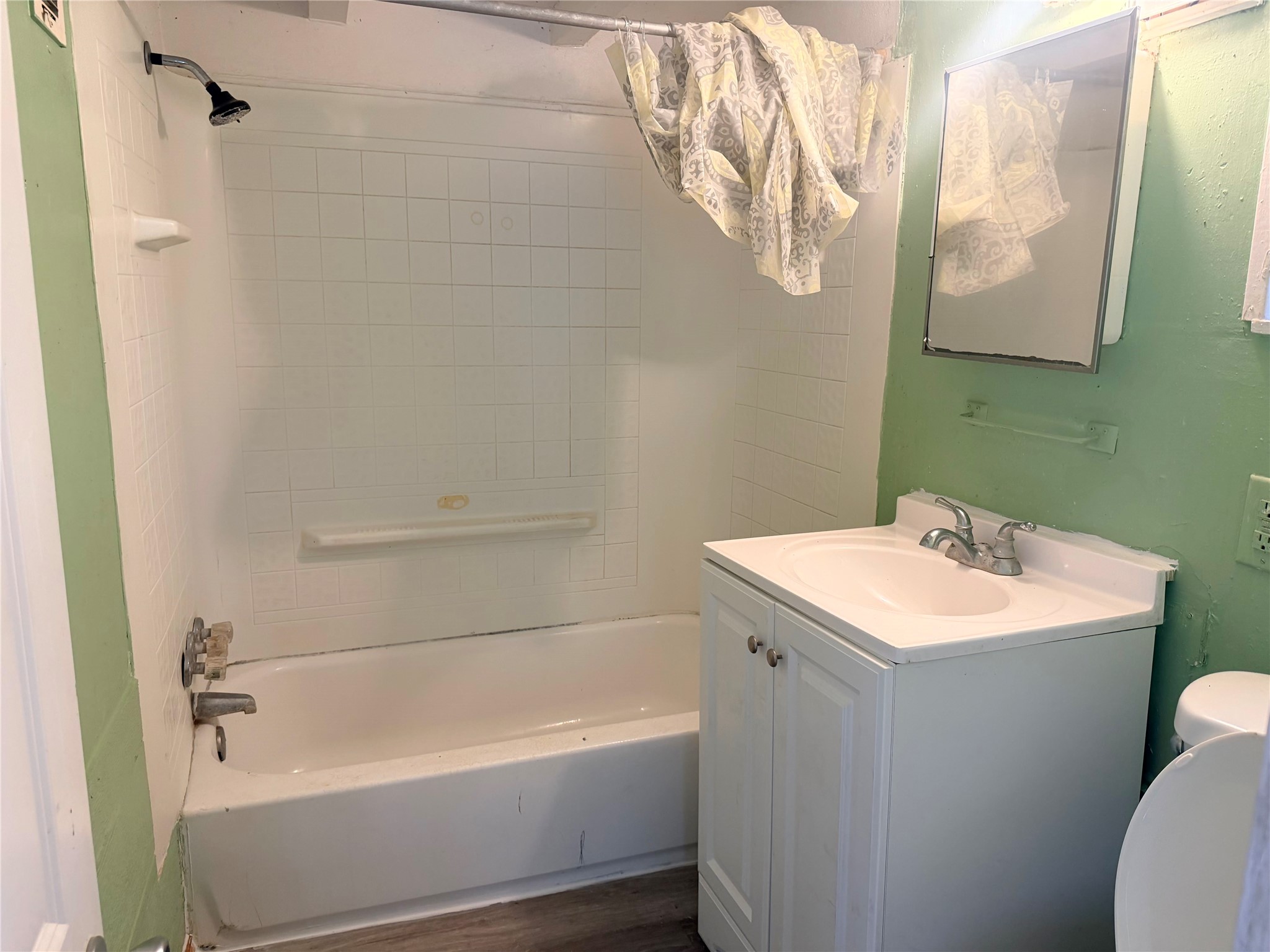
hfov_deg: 71.6
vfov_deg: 56.8
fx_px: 881
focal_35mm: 24
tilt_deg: -11.4
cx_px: 635
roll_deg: +0.1
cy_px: 476
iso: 200
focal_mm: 6.76
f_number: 1.78
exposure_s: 1/60
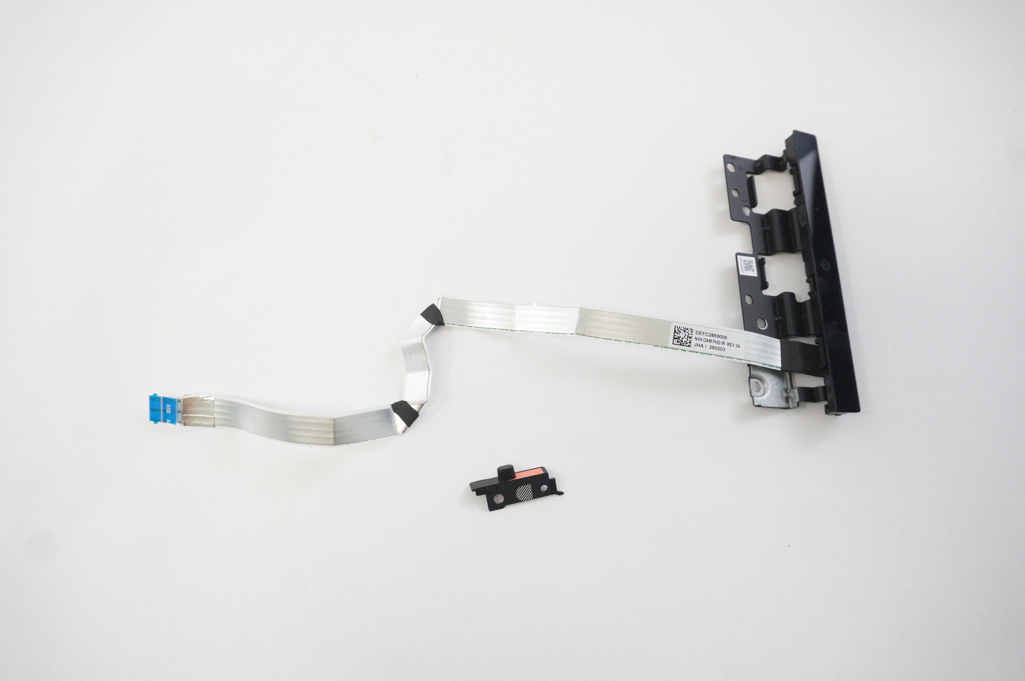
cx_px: 512
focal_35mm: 27
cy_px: 340
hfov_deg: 67.4
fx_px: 768
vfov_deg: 47.8
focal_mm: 18
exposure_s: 1/250
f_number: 5.6
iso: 4000
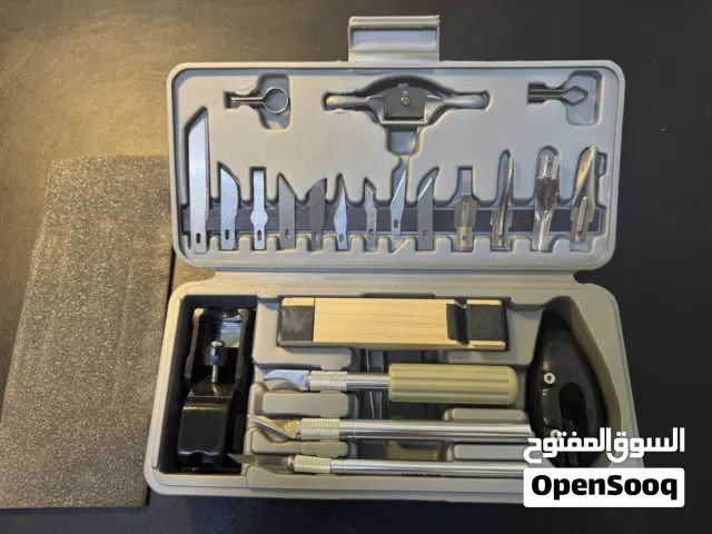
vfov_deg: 56.8
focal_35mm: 24
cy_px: 267
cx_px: 356
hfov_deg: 71.6
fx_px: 494
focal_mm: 6.76
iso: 125
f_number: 1.78
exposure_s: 1/50
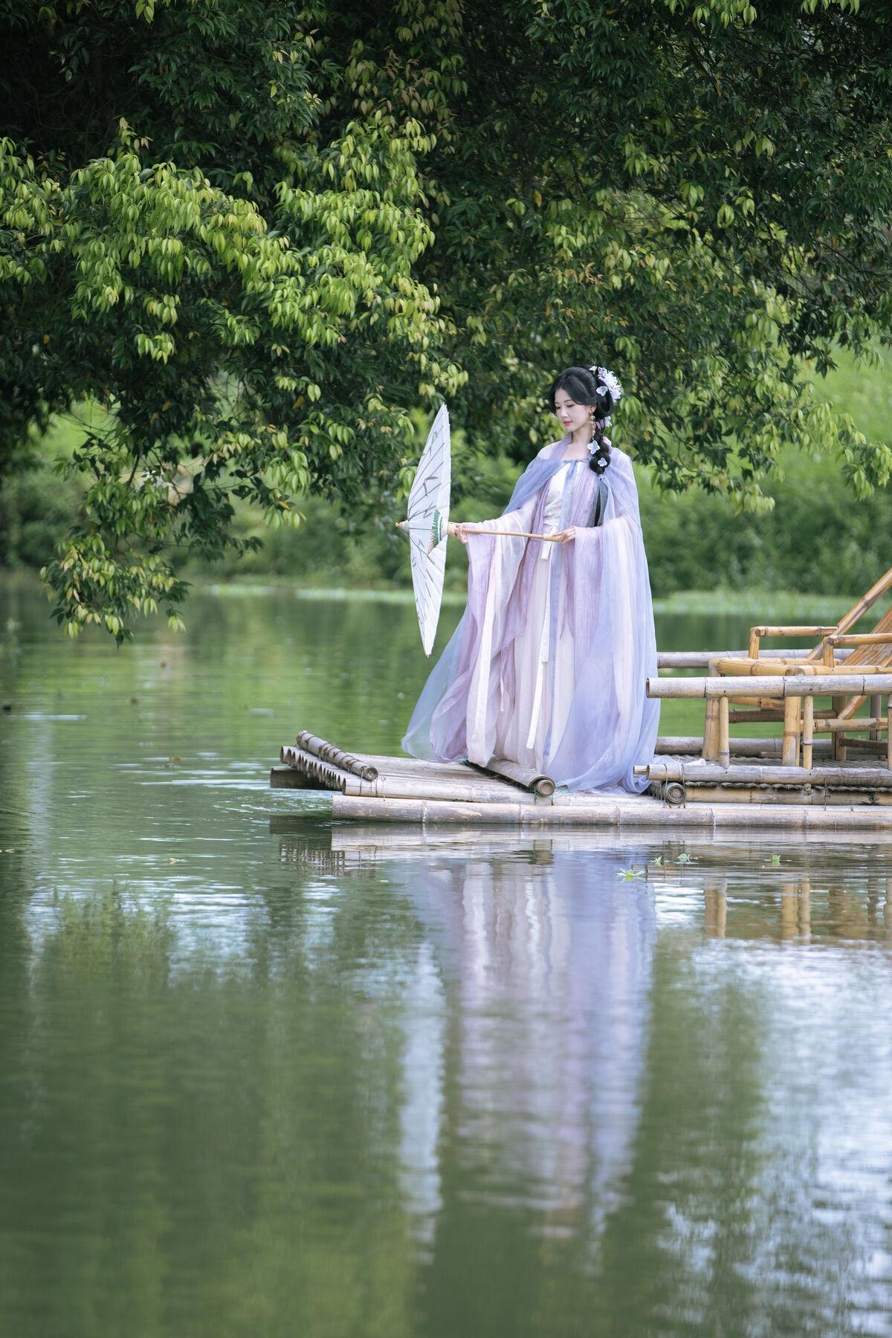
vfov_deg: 10.3
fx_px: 7433
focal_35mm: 200
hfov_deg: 6.9
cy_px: 669
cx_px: 446
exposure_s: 1/500
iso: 100
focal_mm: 200
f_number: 2.8
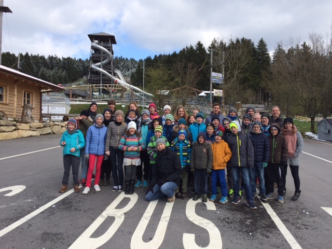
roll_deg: +1.3
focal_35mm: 29
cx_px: 166
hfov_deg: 61.7
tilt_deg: +0.4
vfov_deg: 48.2
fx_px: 278
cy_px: 124
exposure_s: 1/1466
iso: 32
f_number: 2.2
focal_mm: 4.15
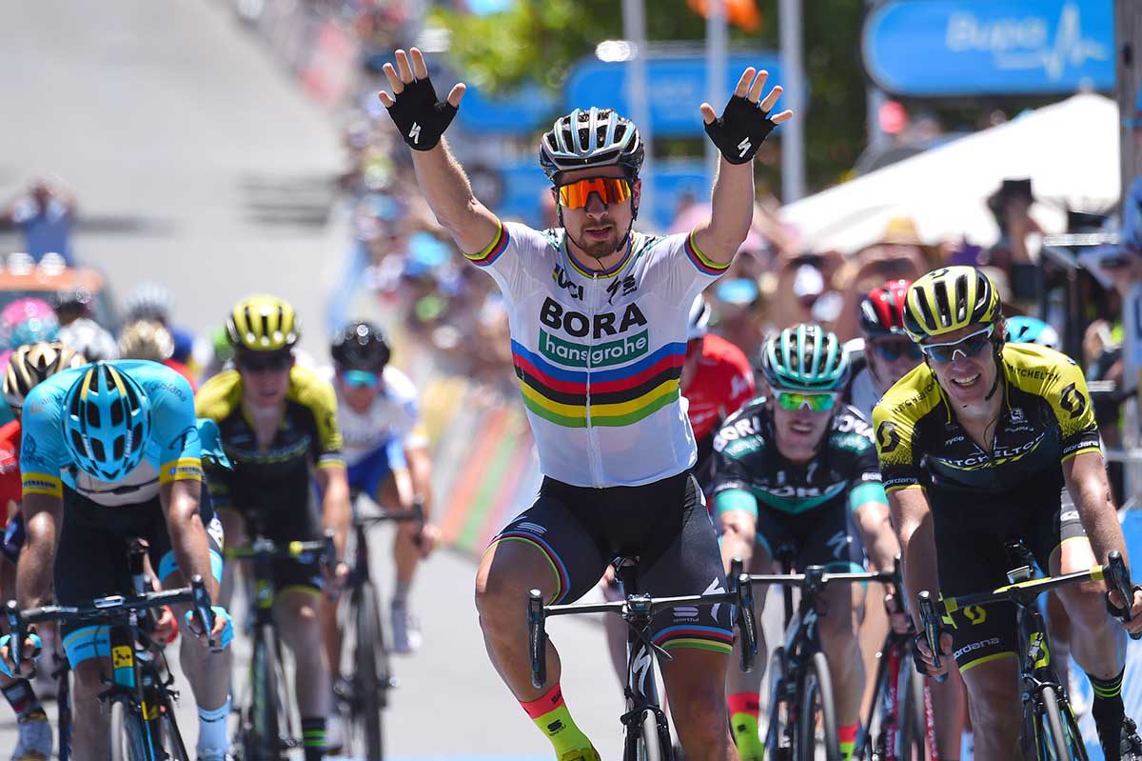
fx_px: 12683
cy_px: 380
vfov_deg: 3.4
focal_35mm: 400
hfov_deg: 5.2
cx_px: 571
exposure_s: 1/1600
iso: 500
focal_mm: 400
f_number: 6.3
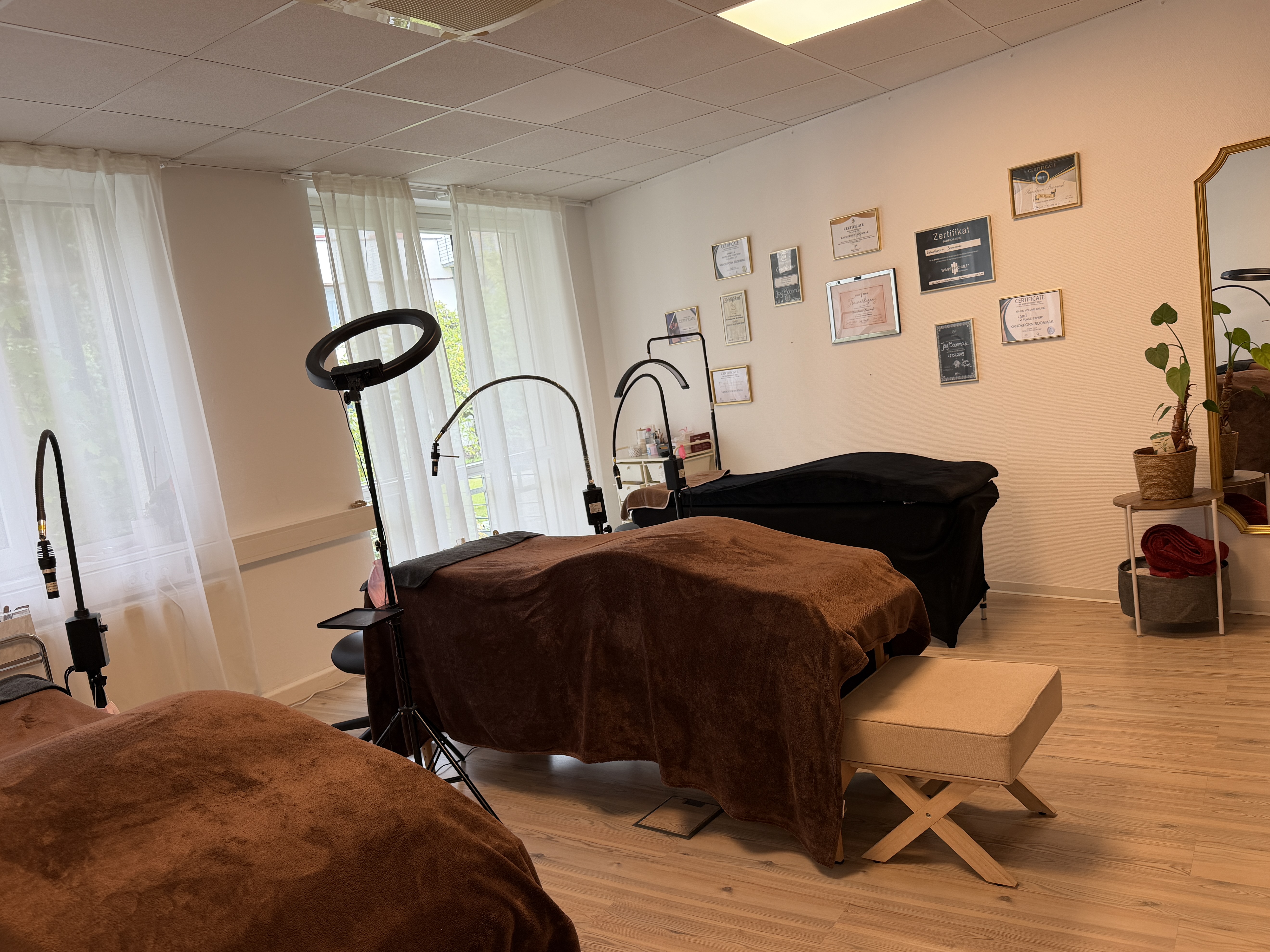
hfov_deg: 67.3
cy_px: 496
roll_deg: +8.3
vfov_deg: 53.0
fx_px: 954
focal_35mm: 26
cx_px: 626
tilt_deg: -8.0
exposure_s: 1/100
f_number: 1.78
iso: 80
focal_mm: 6.76
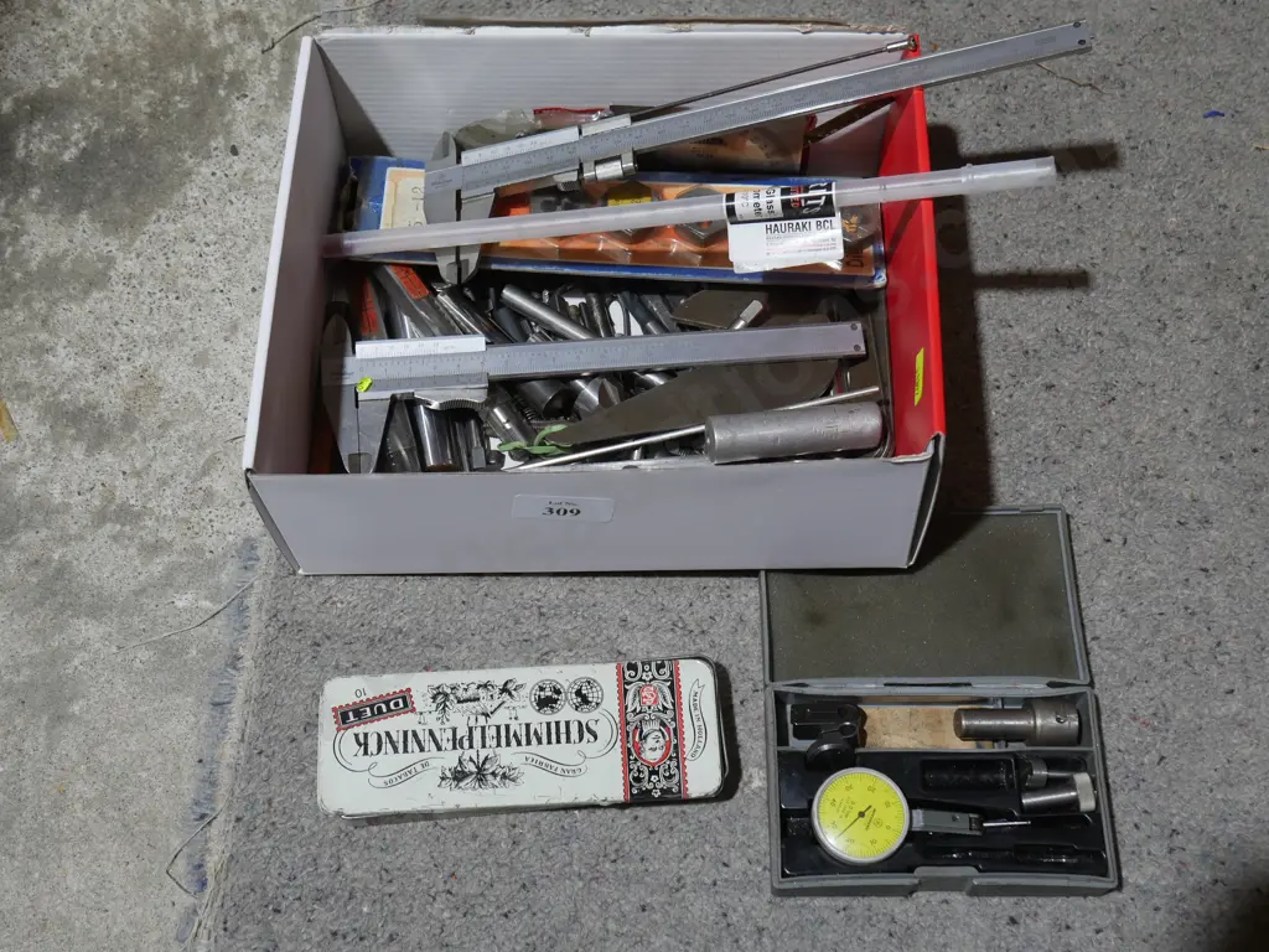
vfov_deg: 30.3
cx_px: 634
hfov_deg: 39.7
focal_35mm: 48
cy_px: 476
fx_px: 1760
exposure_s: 1/60
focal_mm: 24
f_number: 5.2
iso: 500
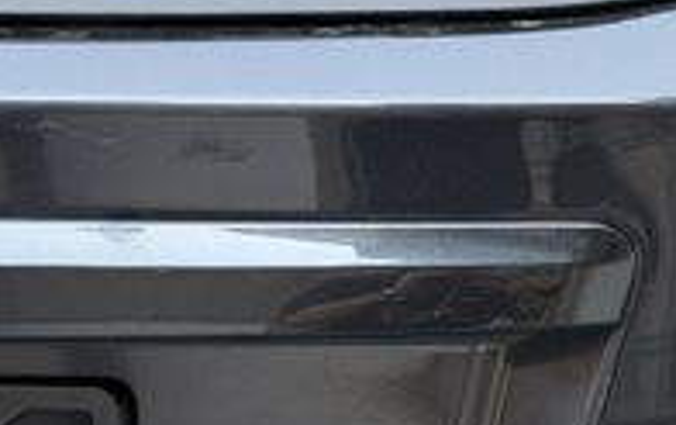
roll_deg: -0.7
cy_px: 529
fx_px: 3062
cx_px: 821
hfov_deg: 12.3
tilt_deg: -16.3
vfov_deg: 7.8
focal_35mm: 166
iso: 64
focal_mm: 6.76
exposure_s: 1/140
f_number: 1.78
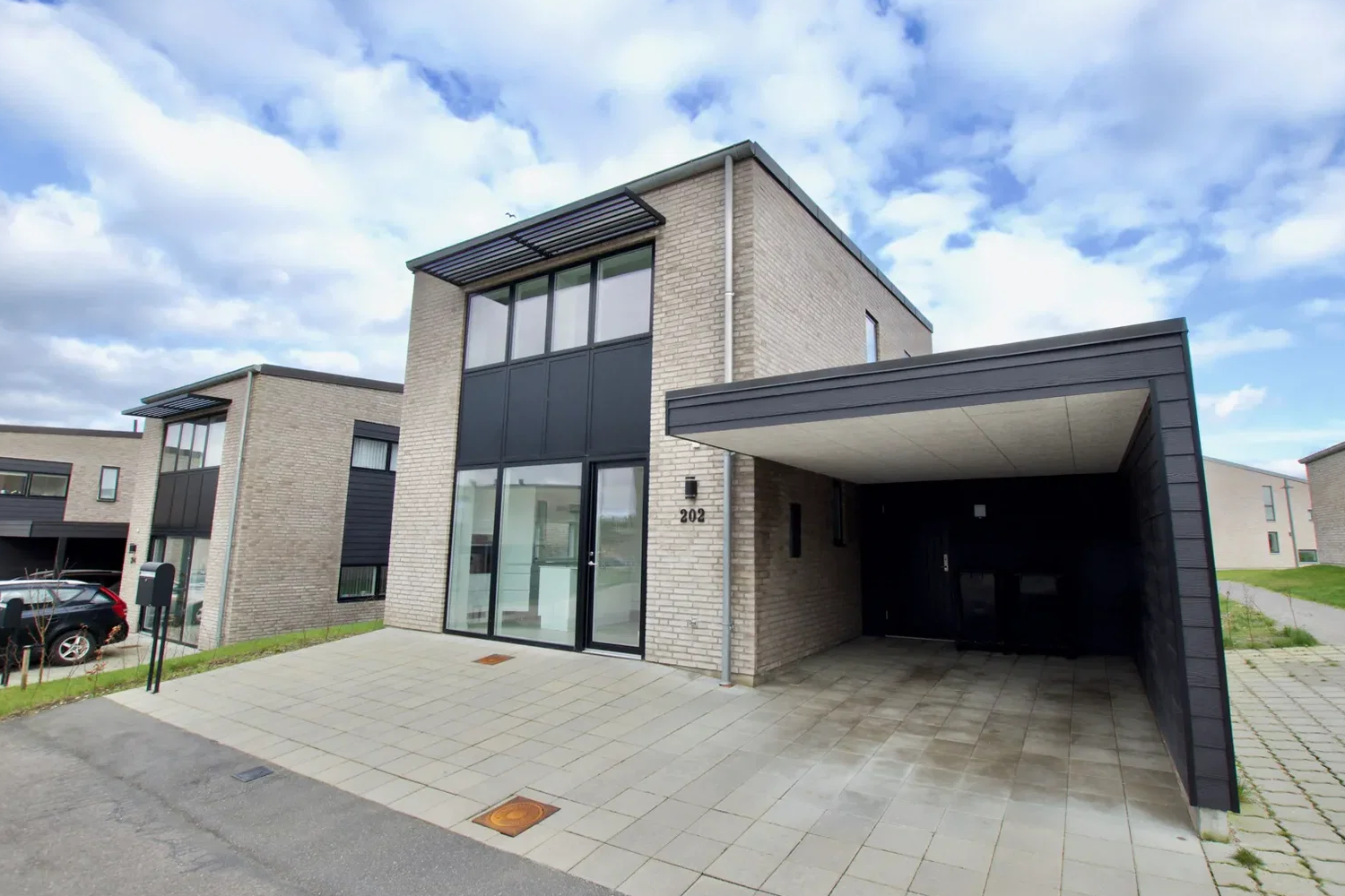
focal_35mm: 16
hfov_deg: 96.7
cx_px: 691
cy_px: 438
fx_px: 598
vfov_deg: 73.7
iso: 100
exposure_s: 1/60
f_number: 9
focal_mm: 10
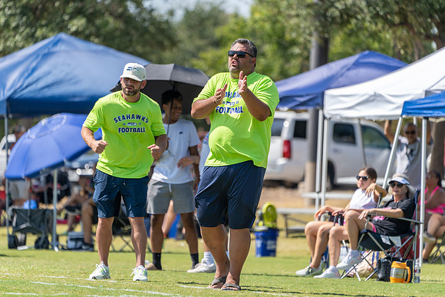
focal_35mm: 391
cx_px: 222
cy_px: 148
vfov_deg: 3.5
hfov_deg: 5.3
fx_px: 4834
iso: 400
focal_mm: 391
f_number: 5.6
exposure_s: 1/1250
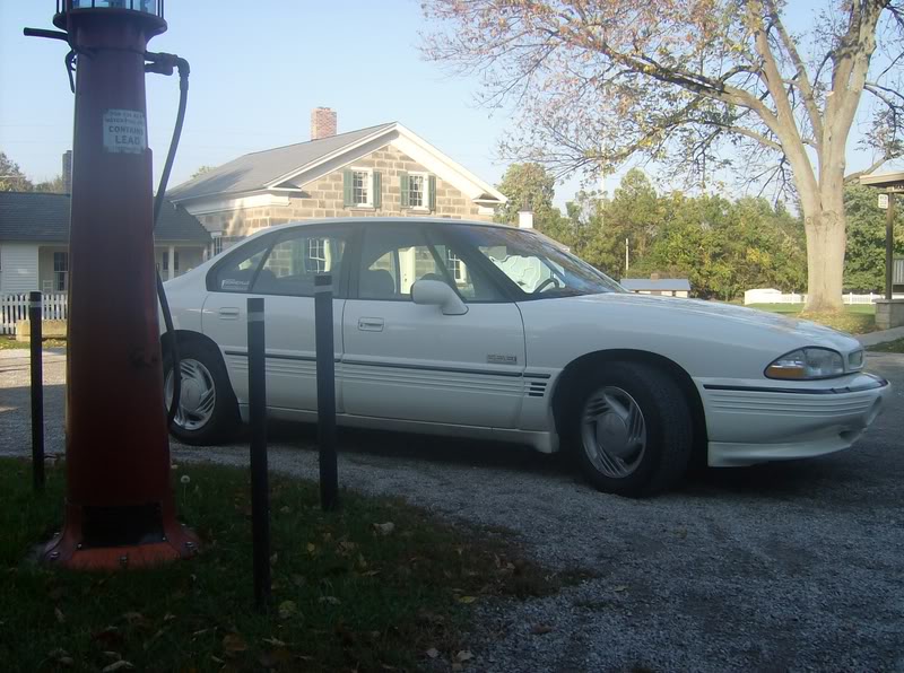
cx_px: 452
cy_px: 336
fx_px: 938
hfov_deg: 51.5
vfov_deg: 39.5
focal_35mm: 36
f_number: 4.7
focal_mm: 6
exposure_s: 1/293
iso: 100
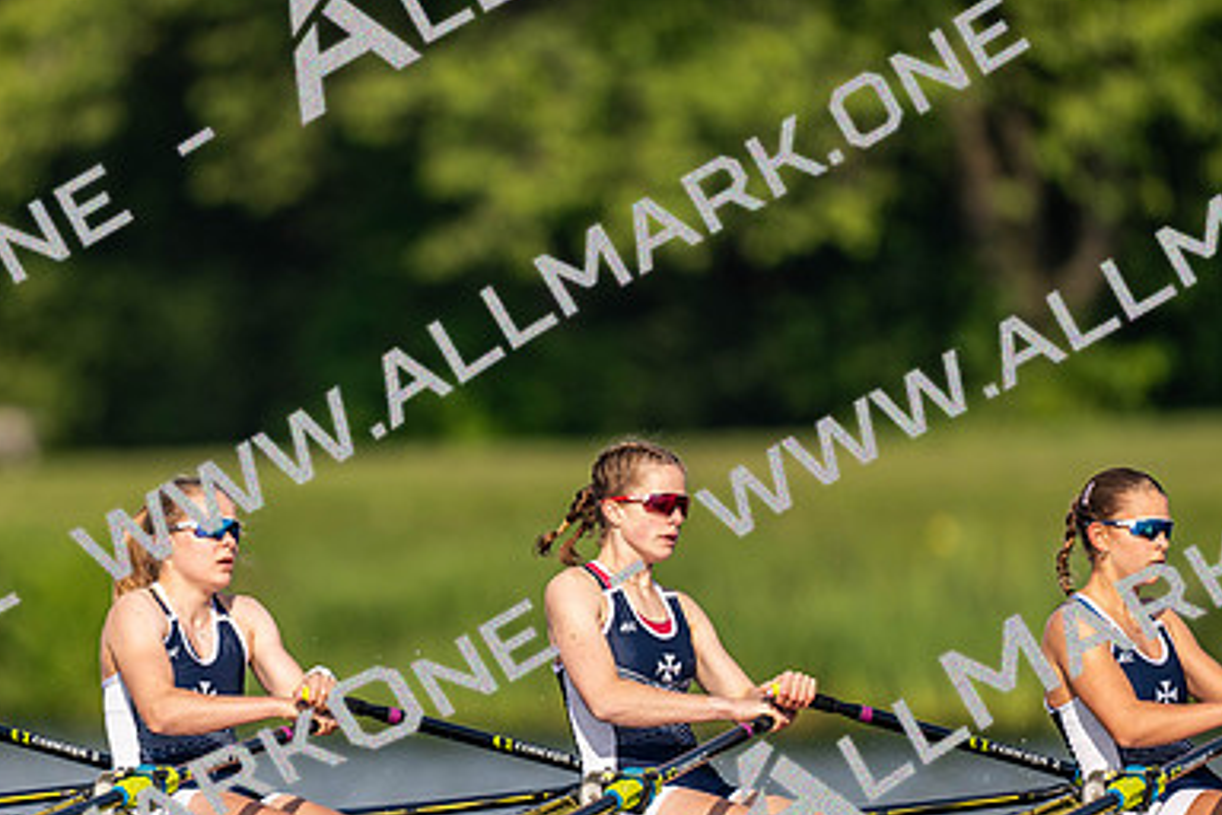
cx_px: 465
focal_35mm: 906
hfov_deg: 2.3
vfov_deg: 1.5
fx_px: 30751
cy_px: 591
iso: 250
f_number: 4
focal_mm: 600
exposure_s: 1/2500
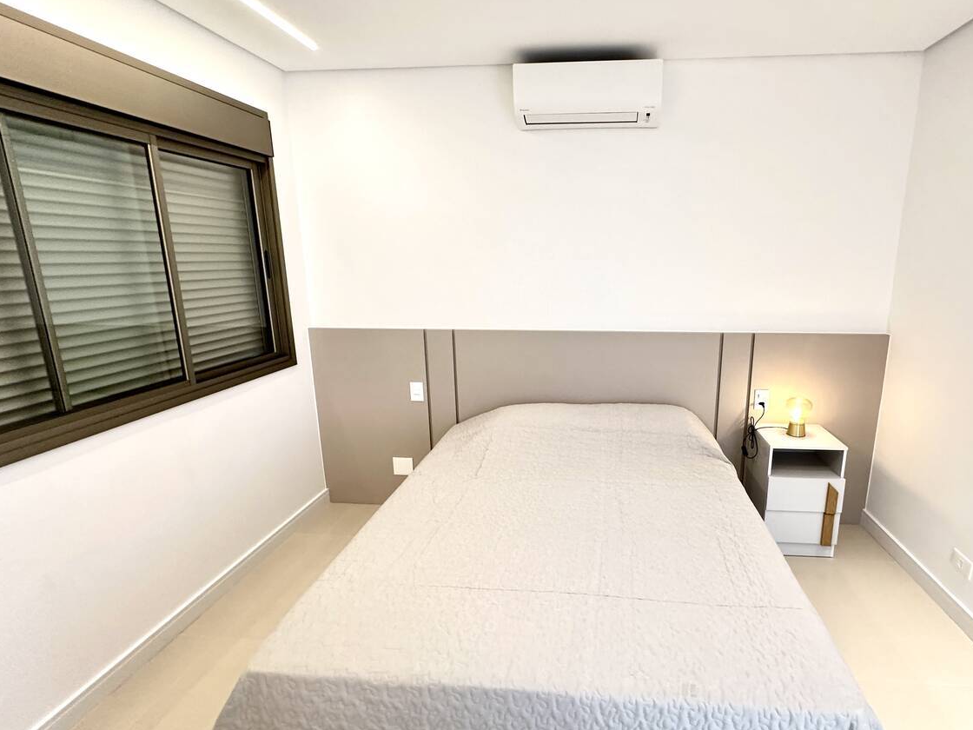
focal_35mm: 18
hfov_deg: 87.0
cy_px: 368
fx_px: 506
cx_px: 566
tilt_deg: -12.3
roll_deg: -0.3
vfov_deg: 71.6
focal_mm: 2.22
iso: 250
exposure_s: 1/60
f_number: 2.2
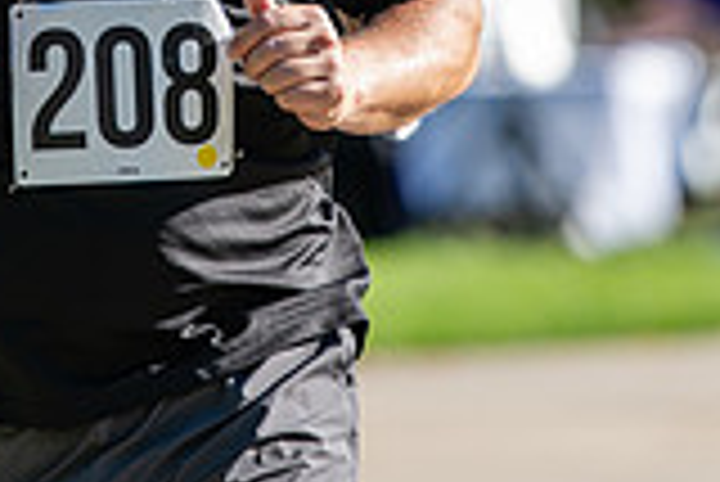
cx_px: 122
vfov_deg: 2.1
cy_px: -214
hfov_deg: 3.1
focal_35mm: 671
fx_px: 13432
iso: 125
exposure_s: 1/800
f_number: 3.2
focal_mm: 185
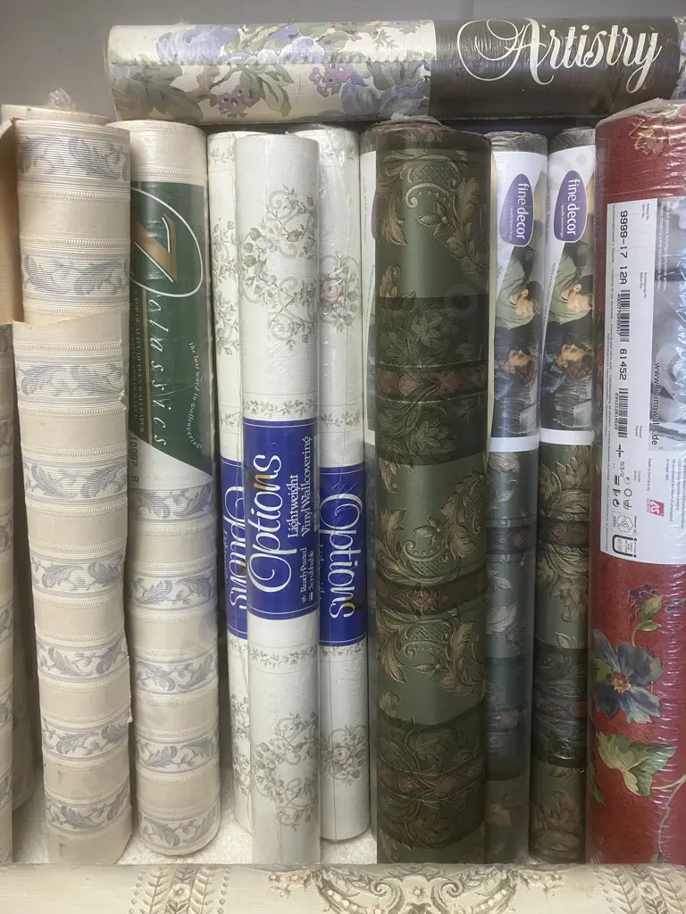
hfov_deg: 49.7
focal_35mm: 28
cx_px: 343
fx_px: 740
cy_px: 457
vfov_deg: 63.4
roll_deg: +0.1
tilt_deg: -27.2
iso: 64
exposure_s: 1/50
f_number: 1.8
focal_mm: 3.99
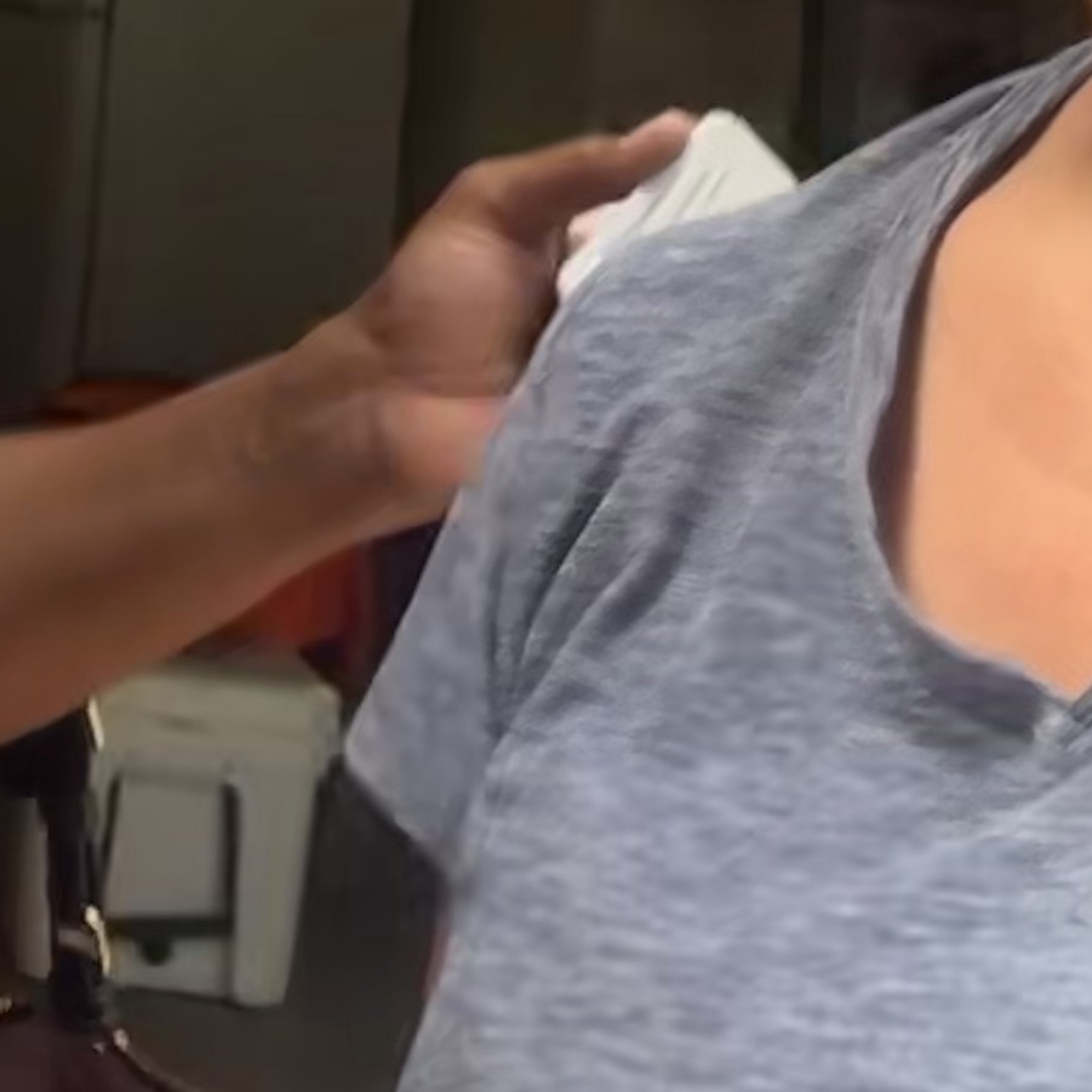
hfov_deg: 17.6
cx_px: -412
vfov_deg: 18.0
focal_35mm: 91
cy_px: -278
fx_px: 3248
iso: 20
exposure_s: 1/147
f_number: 1.9
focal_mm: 2.69
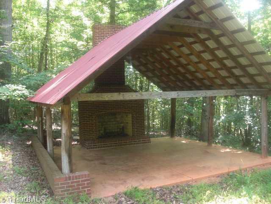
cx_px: 136
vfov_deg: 39.7
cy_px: 102
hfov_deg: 51.4
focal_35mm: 36
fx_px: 282
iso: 200
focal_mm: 6.3
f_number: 2.8
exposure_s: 1/60
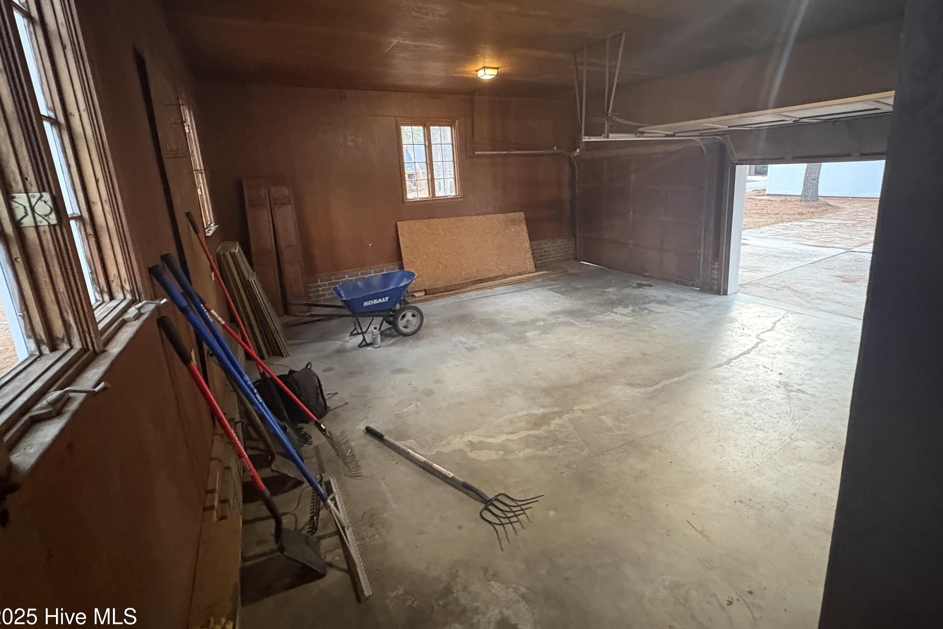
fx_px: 419
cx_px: 489
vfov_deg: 73.2
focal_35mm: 16
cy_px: 263
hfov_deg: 96.7
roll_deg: +3.5
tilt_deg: -11.1
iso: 1000
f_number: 2.2
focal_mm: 2.22
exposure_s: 1/30
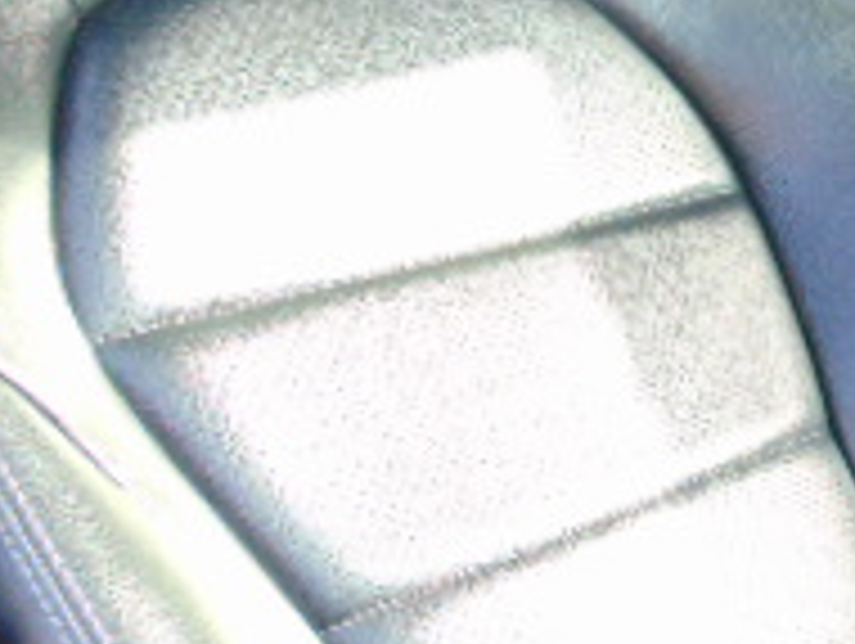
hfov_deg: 20.4
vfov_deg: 17.5
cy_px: 180
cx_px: 1228
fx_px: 2077
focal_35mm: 84
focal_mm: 4.5
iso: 160
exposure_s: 1/50
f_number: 3
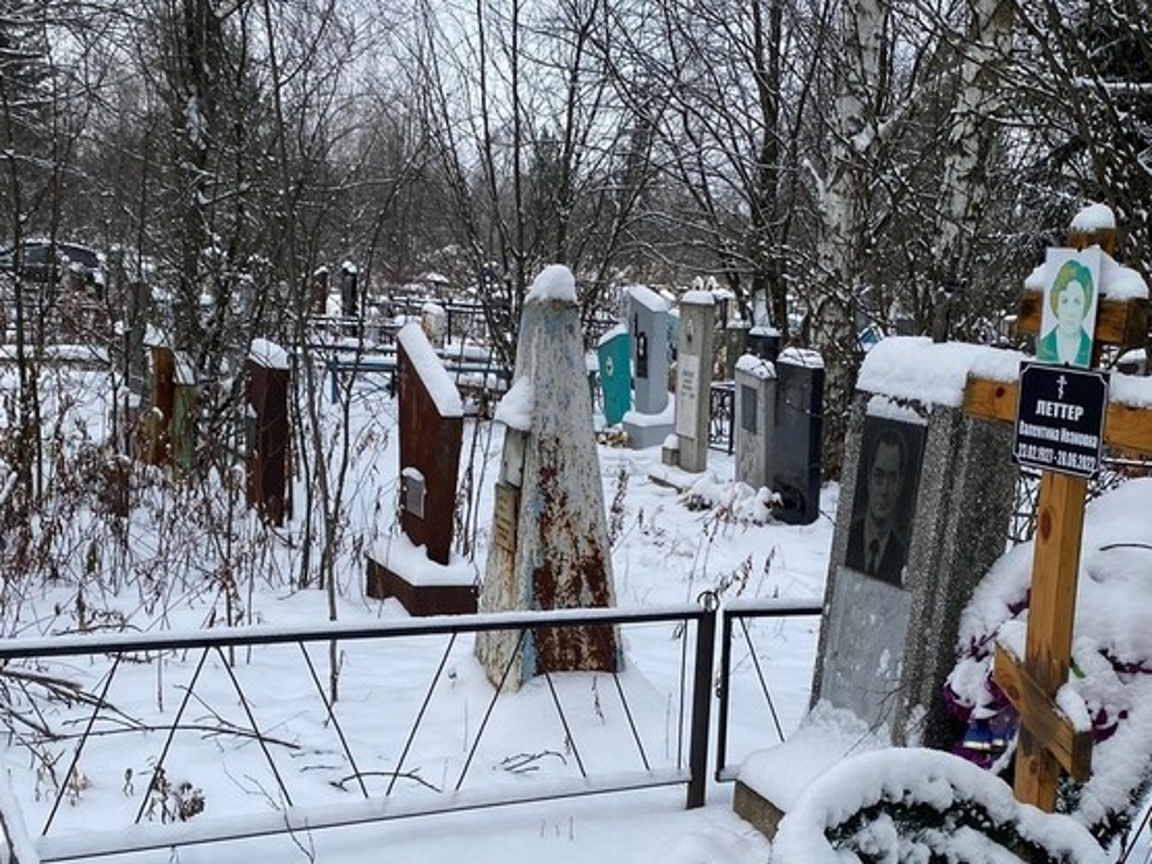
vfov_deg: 29.5
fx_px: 1597
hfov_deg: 39.3
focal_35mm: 48
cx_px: 737
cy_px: 700
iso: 32
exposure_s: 1/522
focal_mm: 4.25
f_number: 1.8
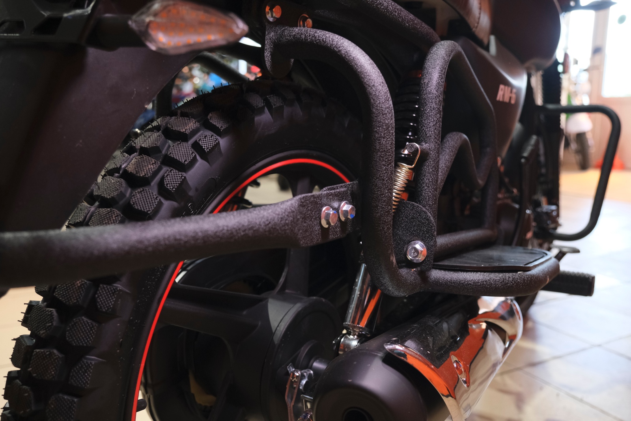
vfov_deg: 43.6
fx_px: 526
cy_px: 210
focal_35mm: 30
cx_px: 316
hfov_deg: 61.9
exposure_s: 1/100
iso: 1600
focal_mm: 20.2
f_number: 4
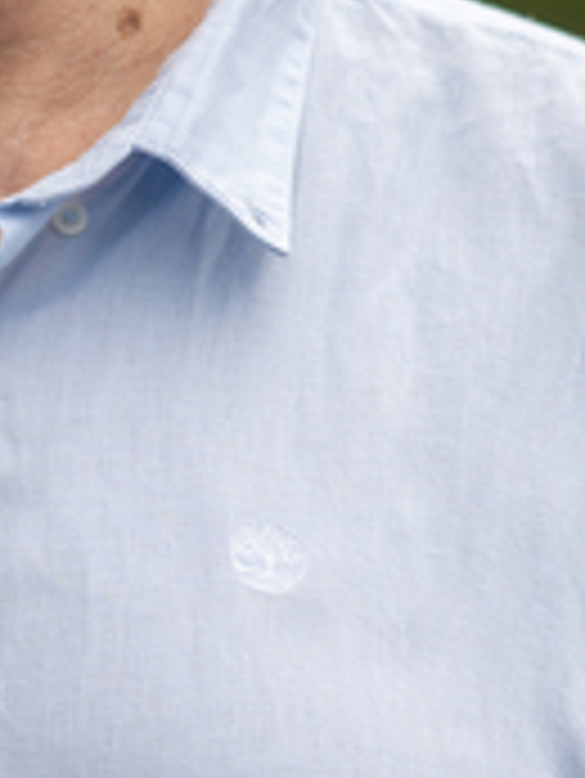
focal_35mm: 354
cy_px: 369
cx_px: -40
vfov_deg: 5.6
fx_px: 7967
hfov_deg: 4.2
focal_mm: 85
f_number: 2.8
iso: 200
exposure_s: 1/1000
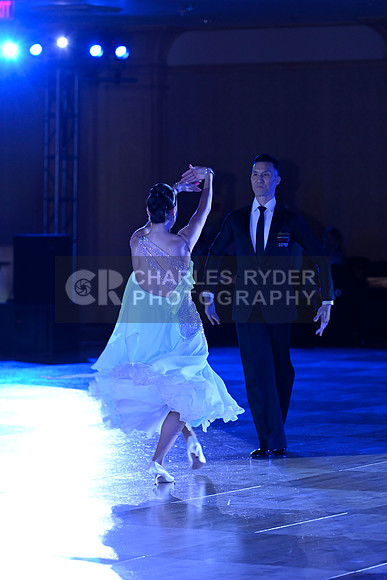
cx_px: 194
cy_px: 290
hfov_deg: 7.9
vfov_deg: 11.7
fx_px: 2820
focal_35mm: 175
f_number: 4
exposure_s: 1/200
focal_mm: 175
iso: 1600
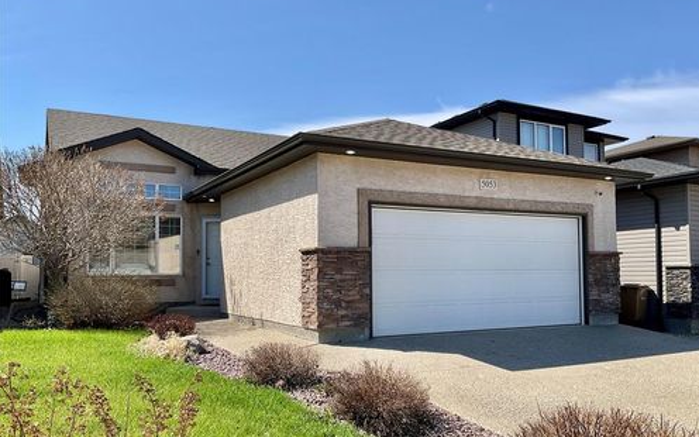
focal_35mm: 31
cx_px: 351
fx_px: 591
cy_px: 252
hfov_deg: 61.2
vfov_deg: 40.5
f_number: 1.8
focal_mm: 3
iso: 16
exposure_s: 1/1675
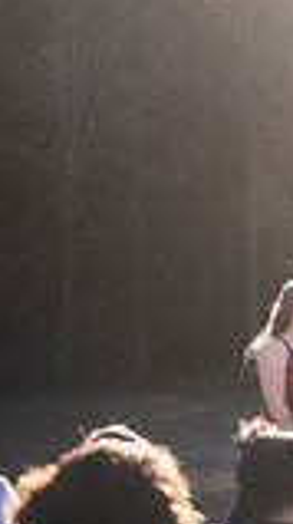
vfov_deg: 14.6
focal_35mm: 147
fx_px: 2038
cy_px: 285
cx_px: 942
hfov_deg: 7.1
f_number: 2.8
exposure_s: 1/1000
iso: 100
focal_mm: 38
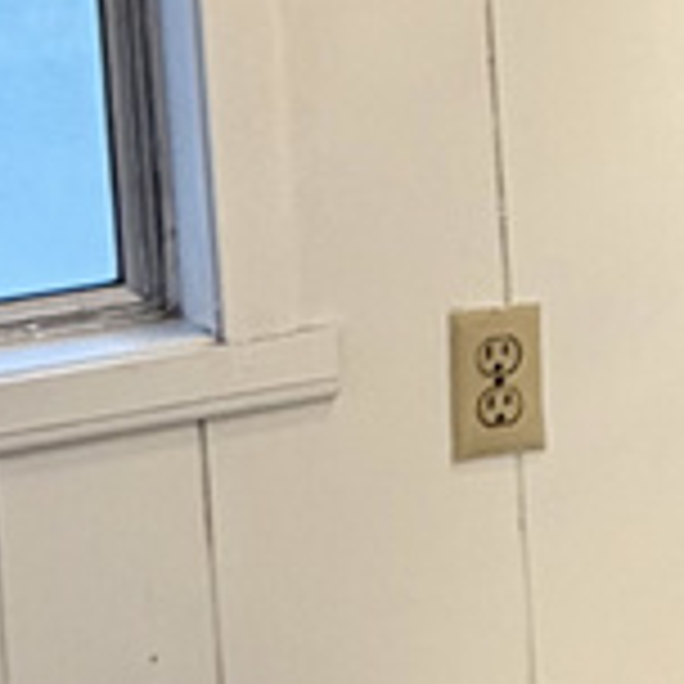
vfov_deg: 13.6
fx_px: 2794
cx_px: 1346
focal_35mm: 125
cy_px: -81
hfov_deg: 12.4
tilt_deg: -4.2
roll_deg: +2.6
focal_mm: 2.22
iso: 125
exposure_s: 1/120
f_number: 2.2
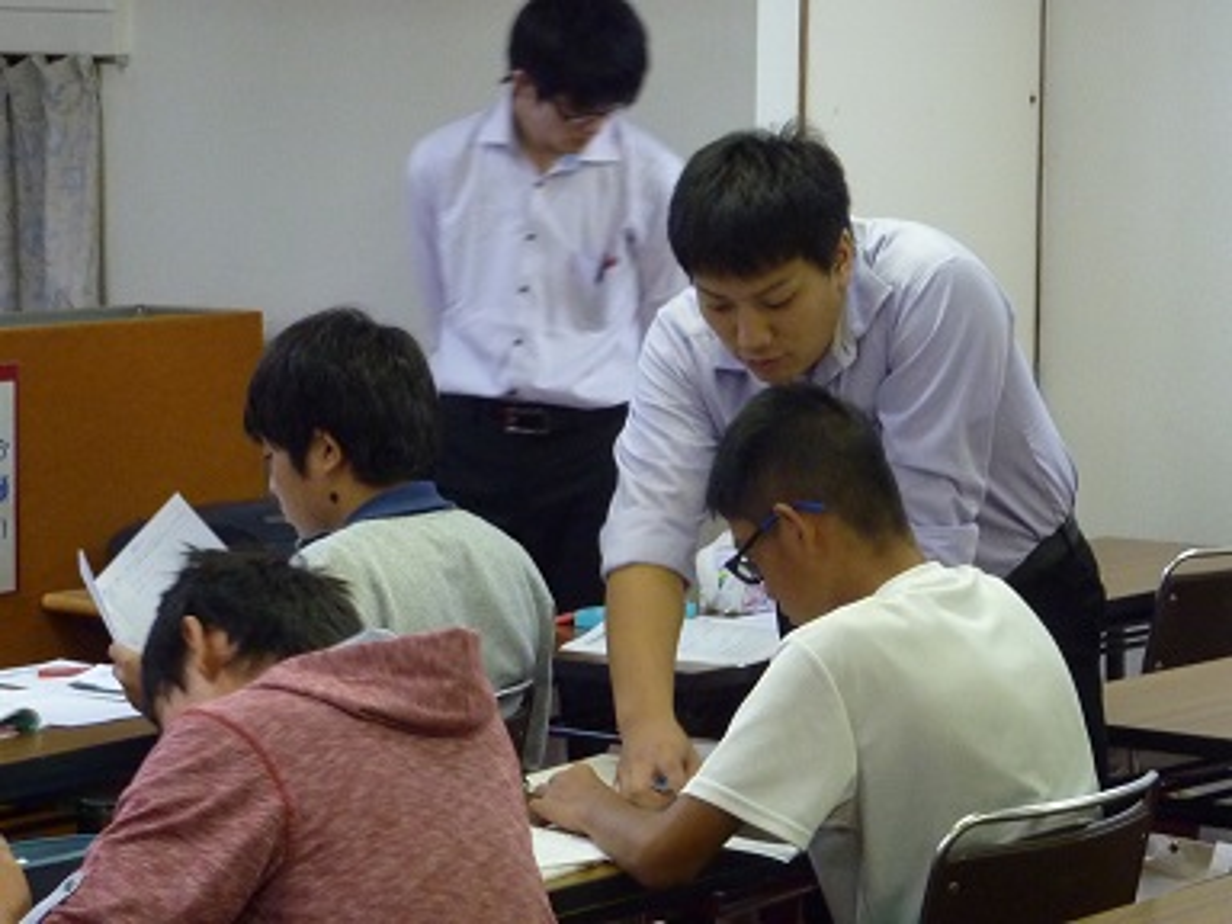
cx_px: 616
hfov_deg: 16.4
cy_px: 462
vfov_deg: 12.3
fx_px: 4271
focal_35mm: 120
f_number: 4.2
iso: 400
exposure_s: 1/25
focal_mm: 13.7
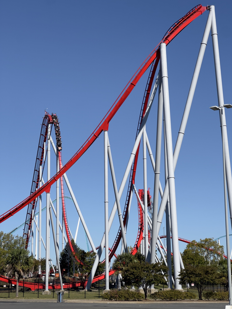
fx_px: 688
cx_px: 116
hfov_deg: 19.1
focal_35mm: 77
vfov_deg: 25.3
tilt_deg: +7.1
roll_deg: +0.6
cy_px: 154
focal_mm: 9
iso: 32
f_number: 2.8
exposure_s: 1/1130
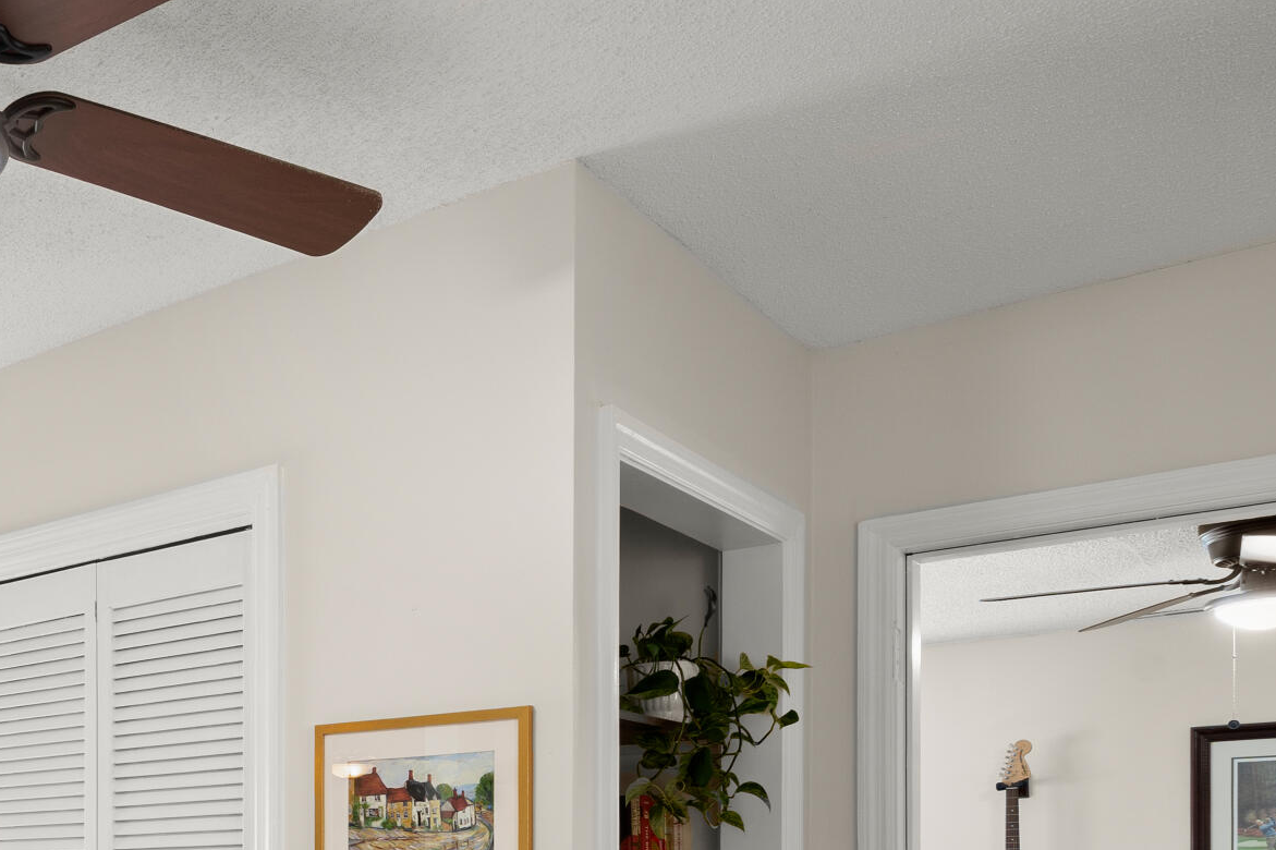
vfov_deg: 29.9
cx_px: 24
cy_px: 896
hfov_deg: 41.7
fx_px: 1453
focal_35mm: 41
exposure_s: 1/2
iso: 320
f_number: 8
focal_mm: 16
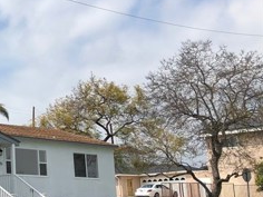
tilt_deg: +11.4
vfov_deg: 19.4
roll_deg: +0.6
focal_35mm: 76
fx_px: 577
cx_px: -91
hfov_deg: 22.5
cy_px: 115
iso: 20
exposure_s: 1/3003
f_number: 1.8
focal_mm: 4
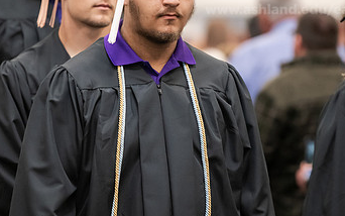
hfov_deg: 6.2
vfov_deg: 3.9
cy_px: 31
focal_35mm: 337
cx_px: 159
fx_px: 3170
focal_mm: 195
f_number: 3.2
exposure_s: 1/200
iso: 2500
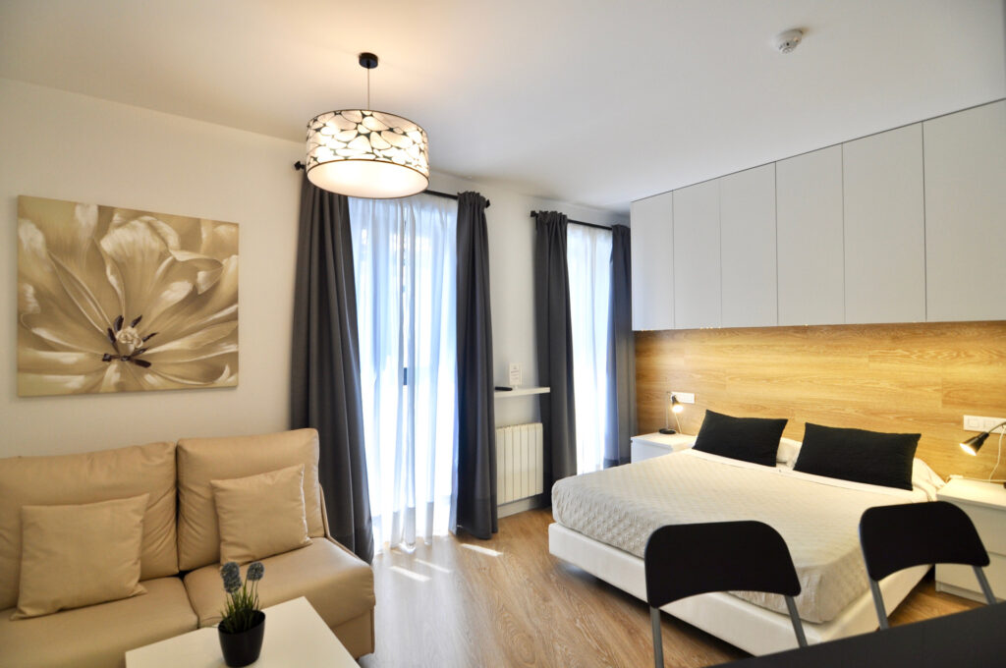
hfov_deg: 95.1
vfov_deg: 71.9
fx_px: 460
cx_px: 503
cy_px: 334
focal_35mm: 16
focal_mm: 11
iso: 250
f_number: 4.5
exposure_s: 1/50
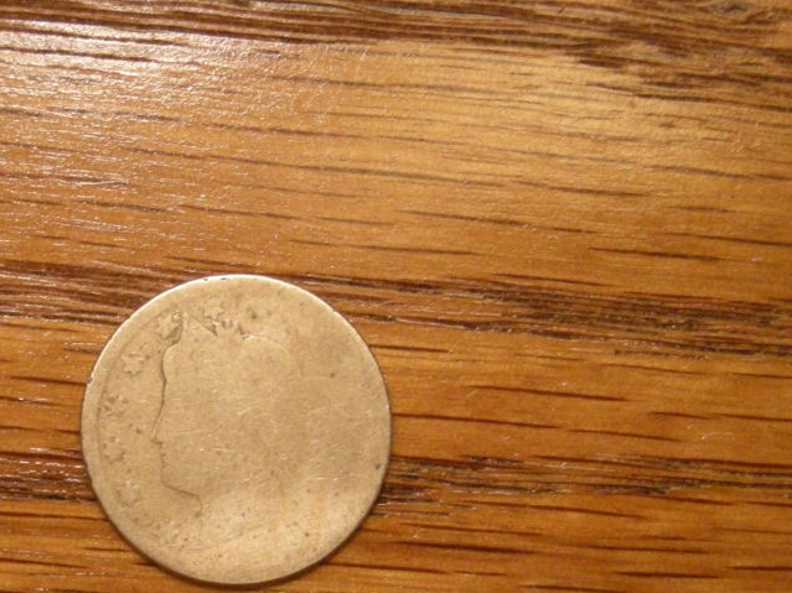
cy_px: 400
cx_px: 224
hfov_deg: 16.5
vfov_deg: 12.4
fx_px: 2722
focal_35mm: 119
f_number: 3.9
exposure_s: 1/44.3
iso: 400
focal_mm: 12.3
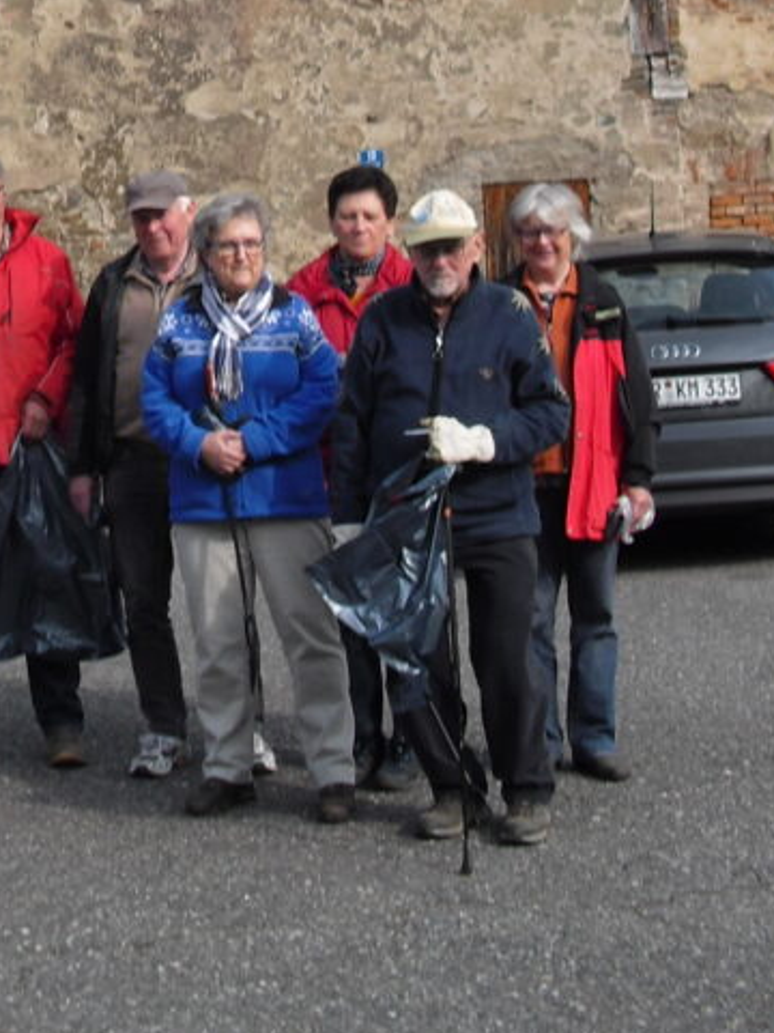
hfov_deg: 16.1
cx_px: 17
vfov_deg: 20.5
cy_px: -159
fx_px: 2683
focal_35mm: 90
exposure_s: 1/80
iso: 64
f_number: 7.8
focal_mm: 6.3
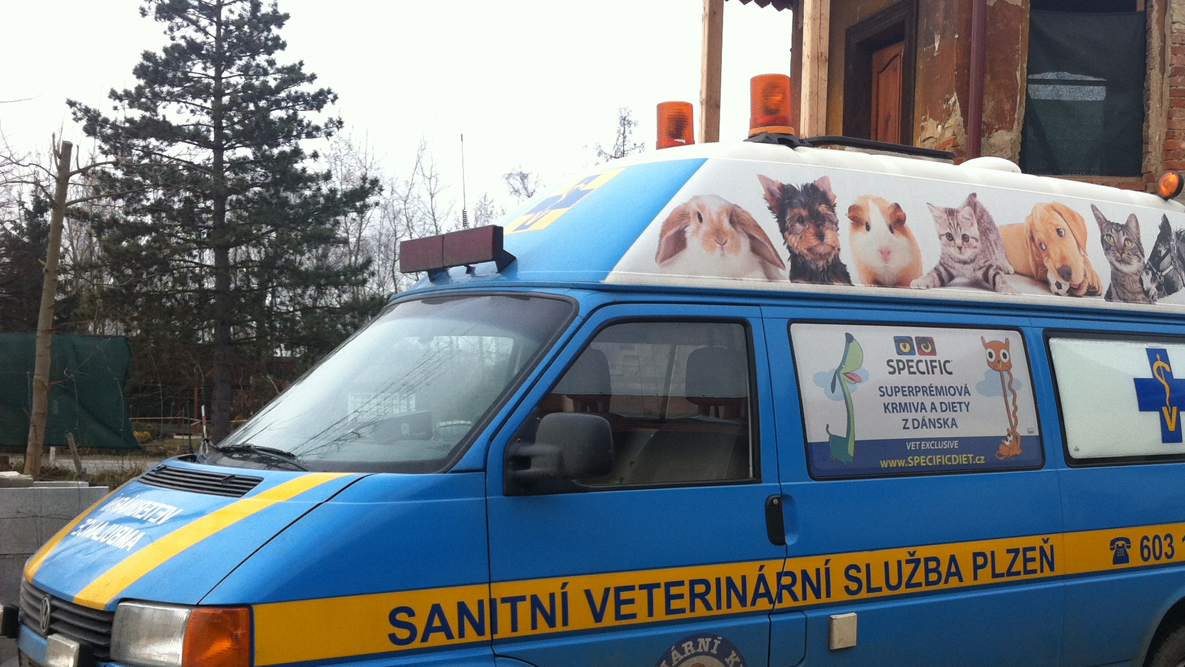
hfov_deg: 41.1
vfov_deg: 23.7
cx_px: 716
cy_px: 485
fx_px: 1571
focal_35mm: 50
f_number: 2.8
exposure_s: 1/339
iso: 80
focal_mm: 3.85
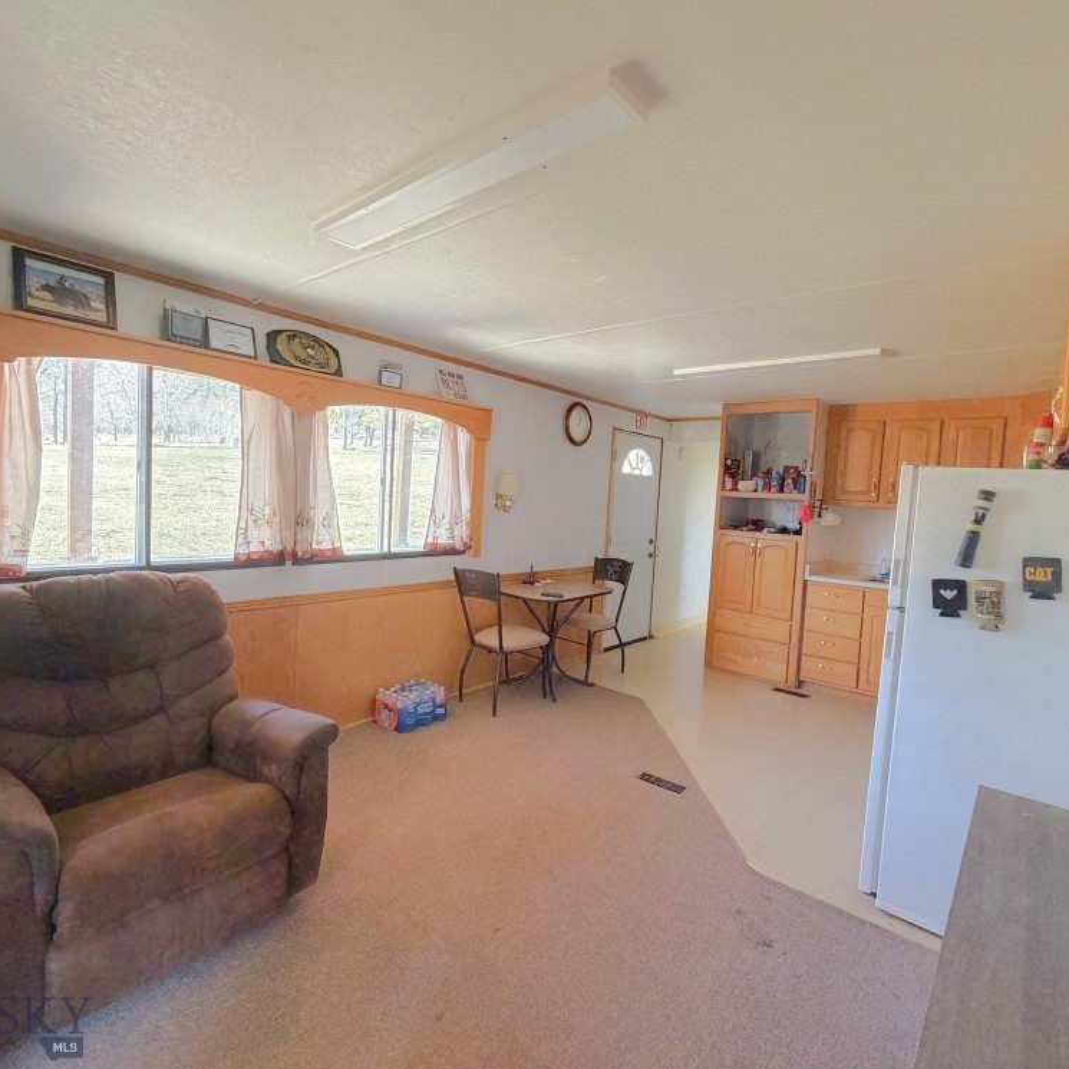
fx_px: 594
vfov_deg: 84.0
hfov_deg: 84.0
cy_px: 527
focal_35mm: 17
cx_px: 548
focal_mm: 2.22
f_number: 2.2
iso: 320
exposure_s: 1/75
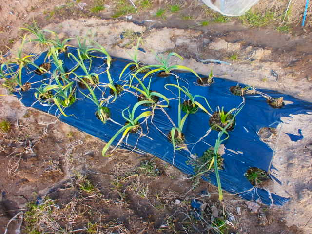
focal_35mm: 27
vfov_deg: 51.4
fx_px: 243
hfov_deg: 65.3
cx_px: 156
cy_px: 117
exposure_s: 1/200
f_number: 2.9
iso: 100
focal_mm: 4.8
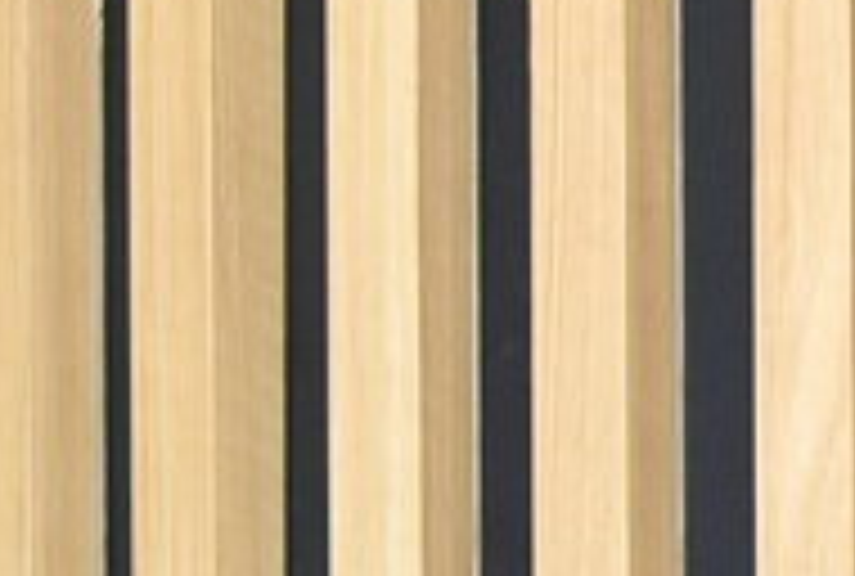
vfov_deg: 2.1
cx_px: -1440
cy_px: 554
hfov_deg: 3.1
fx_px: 15772
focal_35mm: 662
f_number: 4
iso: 1600
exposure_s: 1/160
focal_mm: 105
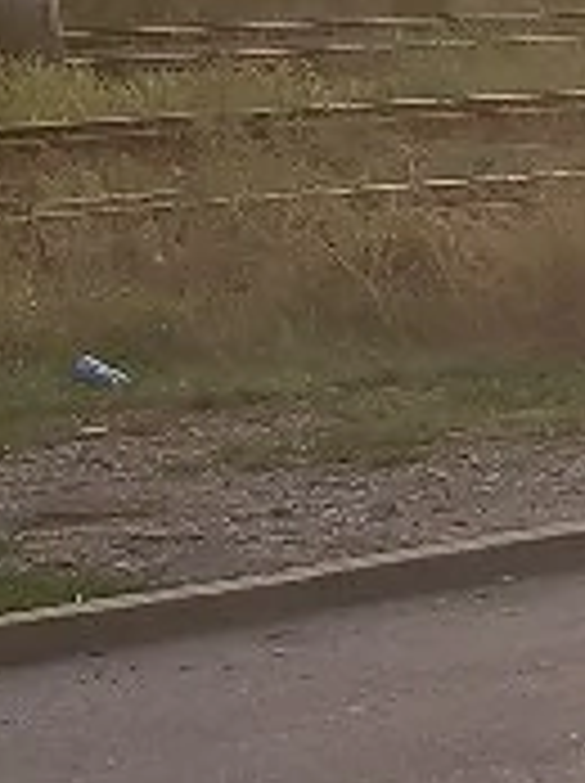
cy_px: 889
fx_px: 4337
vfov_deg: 10.2
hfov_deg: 6.5
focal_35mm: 192
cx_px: 2214
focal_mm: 4.69
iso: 50
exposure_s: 1/1429
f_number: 1.8
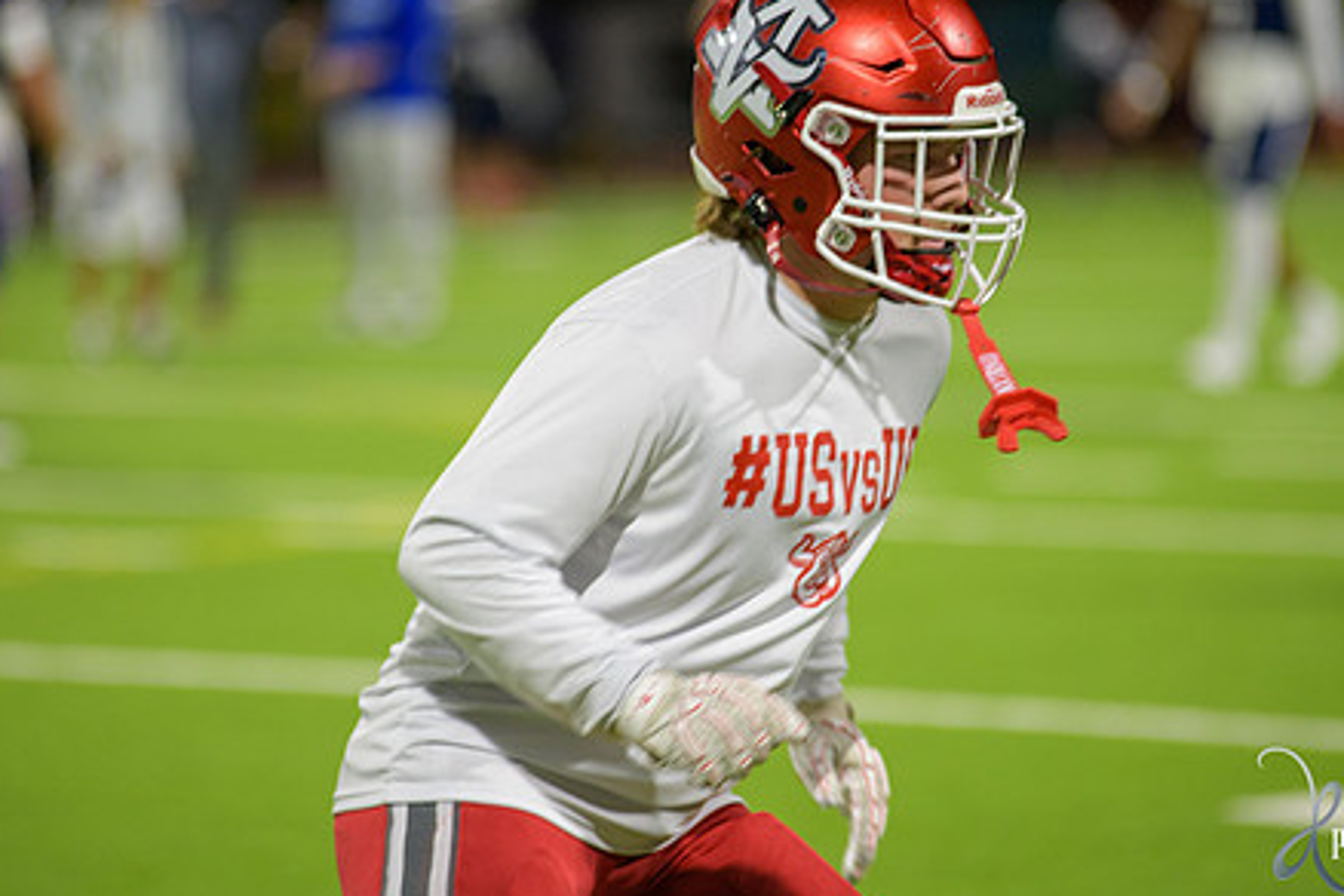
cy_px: 379
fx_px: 9893
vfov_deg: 5.2
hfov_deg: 7.8
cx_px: 697
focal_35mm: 265
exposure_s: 1/250
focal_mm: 200
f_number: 2.8
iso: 1250
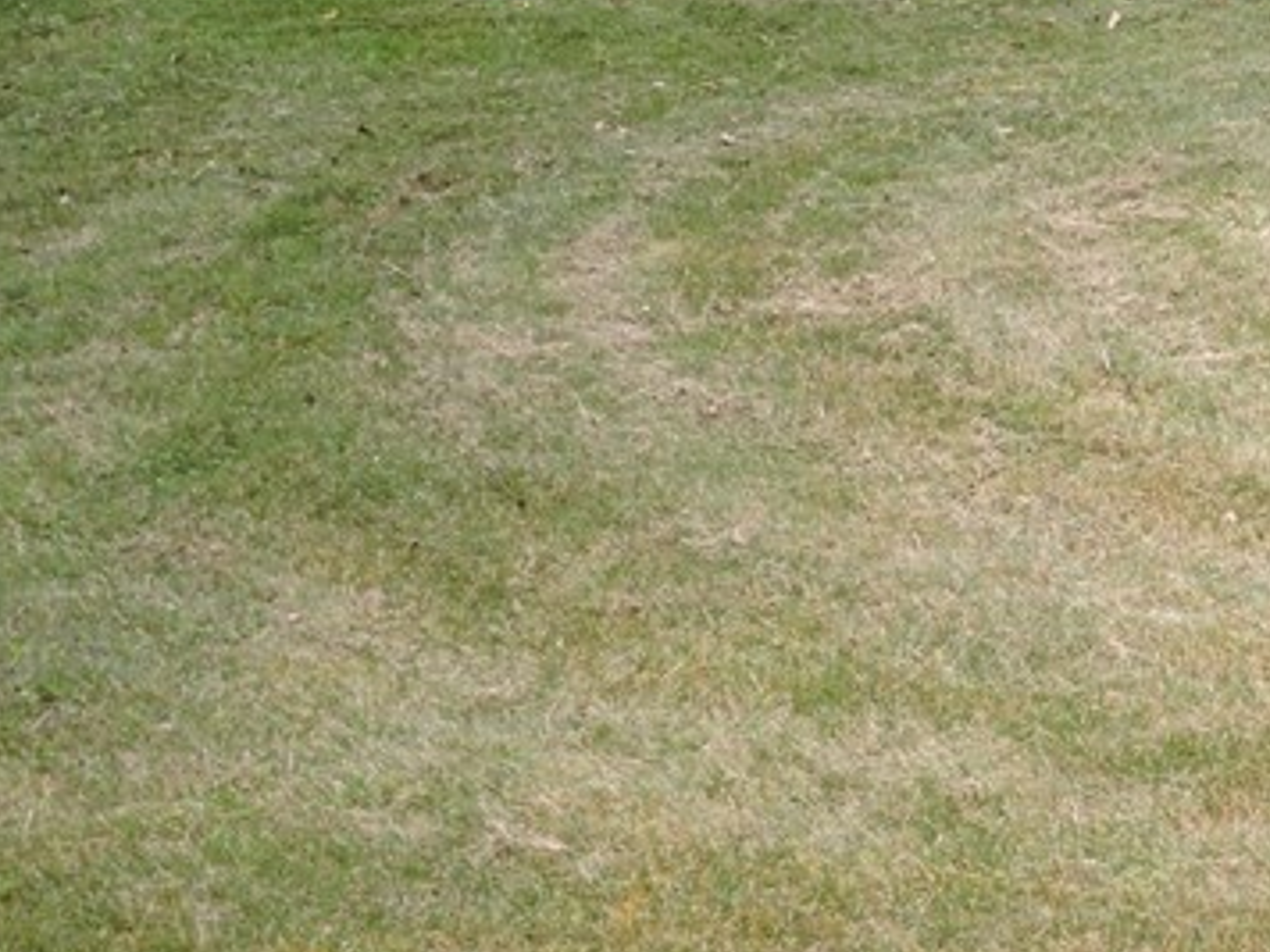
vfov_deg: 12.7
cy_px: 7
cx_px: 1791
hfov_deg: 16.0
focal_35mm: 115
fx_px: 4219
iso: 100
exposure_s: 1/250
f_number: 3.8
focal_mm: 7.2
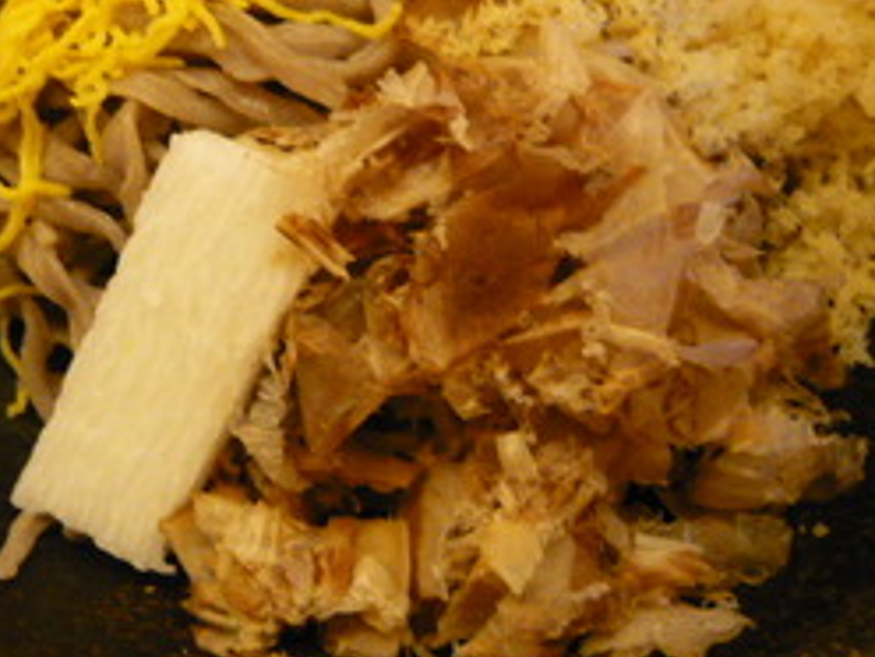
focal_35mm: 56
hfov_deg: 33.7
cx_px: 222
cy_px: 245
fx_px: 1416
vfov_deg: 26.0
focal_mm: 5.5
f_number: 2.8
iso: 400
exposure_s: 1/25
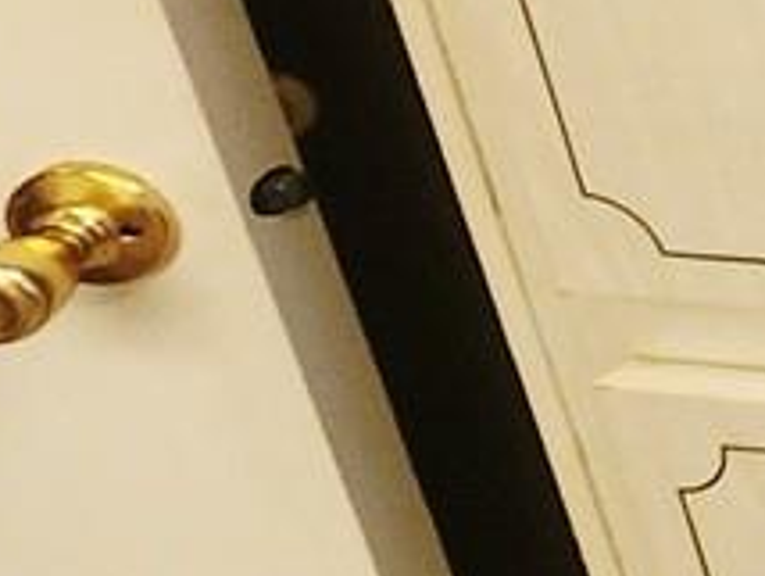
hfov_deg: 9.0
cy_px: -694
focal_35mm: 97
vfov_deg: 12.7
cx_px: 2824
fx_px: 2146
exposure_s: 1/60
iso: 160
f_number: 2.2
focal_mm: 2.2
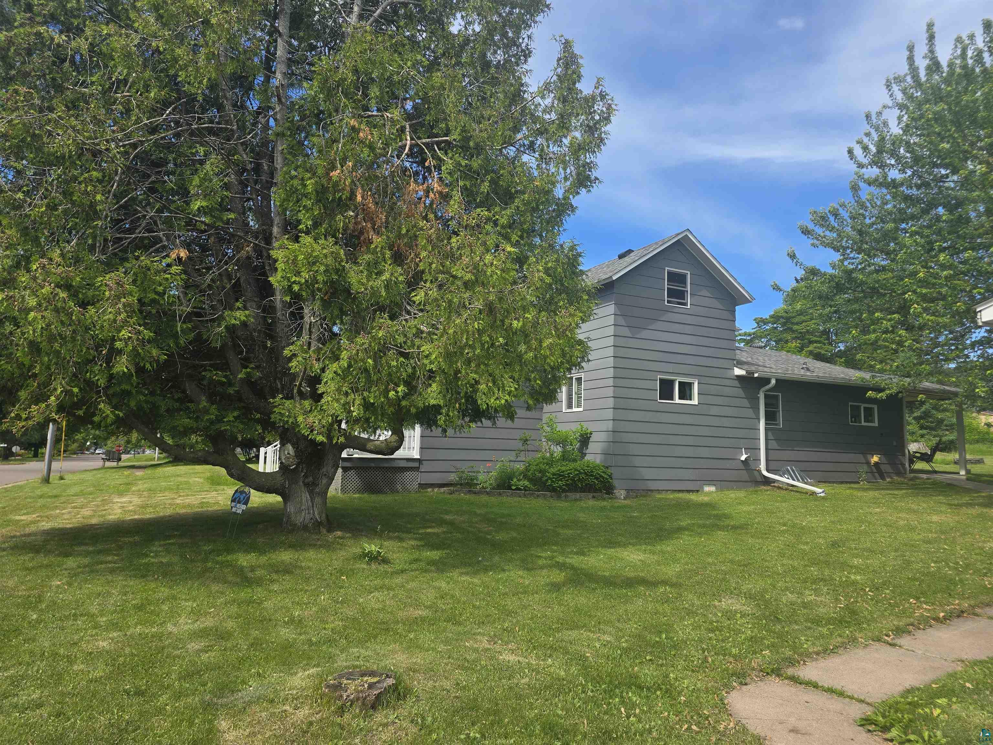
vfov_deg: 58.9
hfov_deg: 73.9
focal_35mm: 23
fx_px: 660
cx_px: 496
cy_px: 372
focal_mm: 6.3
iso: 12
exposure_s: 1/437
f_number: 1.7
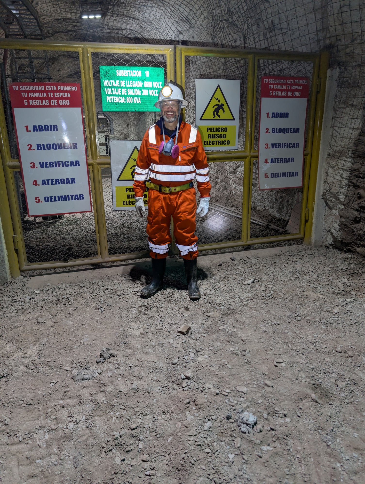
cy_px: 242
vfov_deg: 71.5
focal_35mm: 24
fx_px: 337
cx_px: 182
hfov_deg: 56.9
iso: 56
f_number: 1.68
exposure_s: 1/100
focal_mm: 6.9
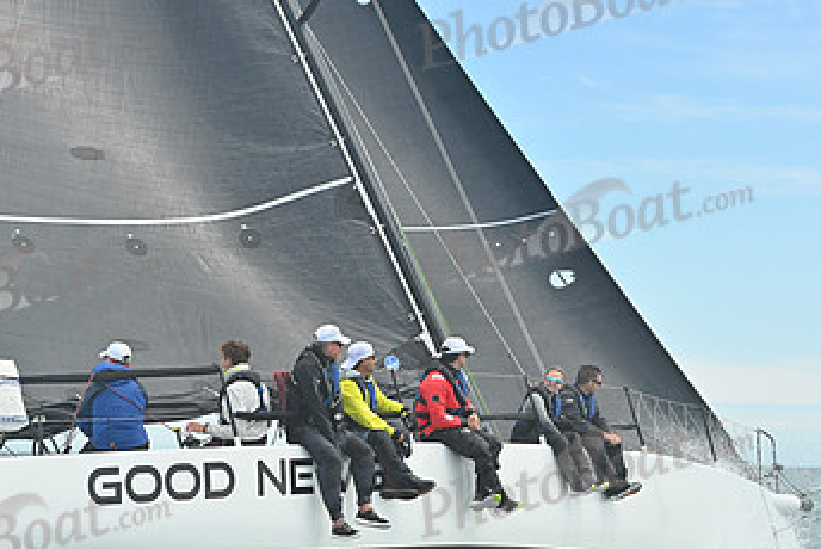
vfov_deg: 11.6
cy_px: 385
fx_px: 2693
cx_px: 296
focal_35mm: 118
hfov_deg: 17.3
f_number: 7.1
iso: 320
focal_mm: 70
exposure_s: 1/1250
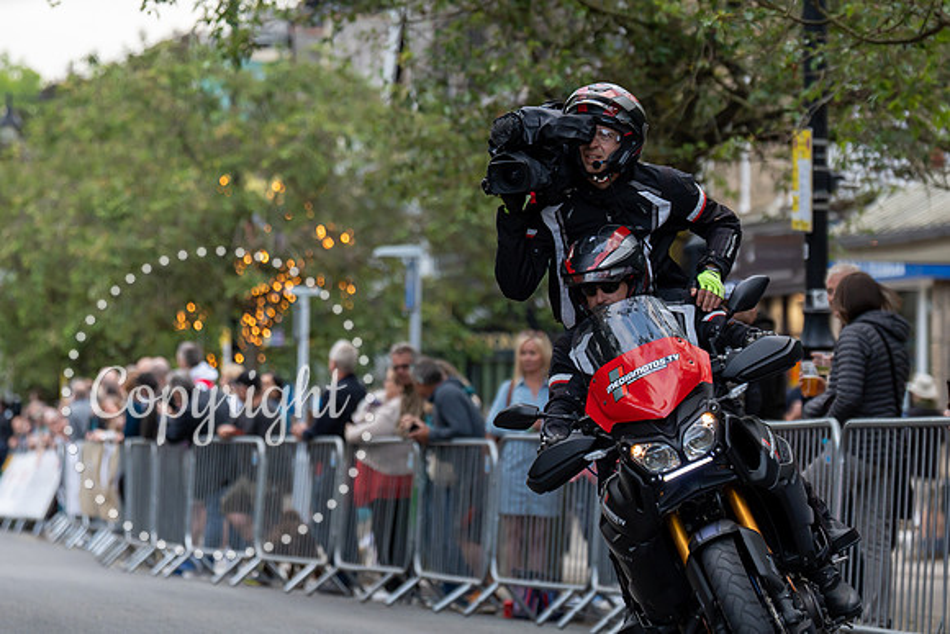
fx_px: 4823
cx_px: 520
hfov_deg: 11.2
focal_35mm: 183
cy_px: 149
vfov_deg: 7.5
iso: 640
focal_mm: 115
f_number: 2.8
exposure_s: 1/800
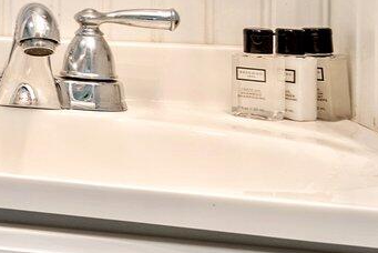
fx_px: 1009
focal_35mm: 96
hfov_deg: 13.5
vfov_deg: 14.0
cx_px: -591
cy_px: -26
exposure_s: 1
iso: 80
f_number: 9
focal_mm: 16
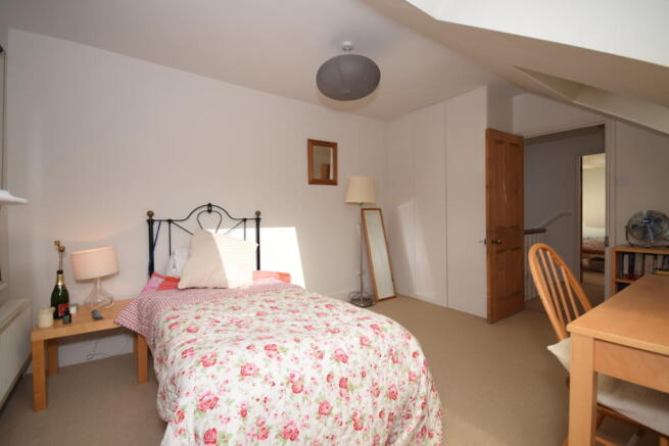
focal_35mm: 15
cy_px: 223
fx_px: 279
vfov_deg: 77.4
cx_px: 334
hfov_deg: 100.4
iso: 125
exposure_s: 1/125
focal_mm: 10
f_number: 5.6
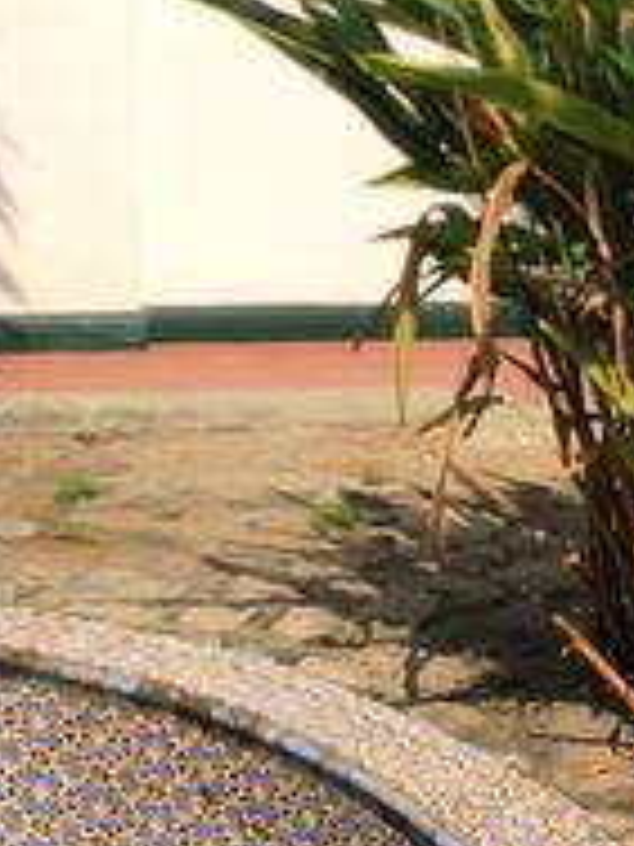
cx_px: 99
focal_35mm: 103
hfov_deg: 14.3
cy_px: 232
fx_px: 2515
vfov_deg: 19.0
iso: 25
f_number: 2.2
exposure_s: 1/1148
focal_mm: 4.15
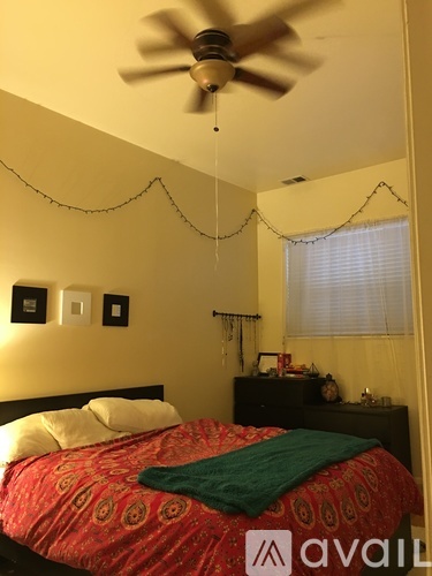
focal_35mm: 29
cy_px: 288
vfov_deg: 61.7
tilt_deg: +6.7
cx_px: 216
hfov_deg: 48.2
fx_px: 483
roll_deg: -0.6
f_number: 2.2
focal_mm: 4.15
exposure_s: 1/4
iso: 50
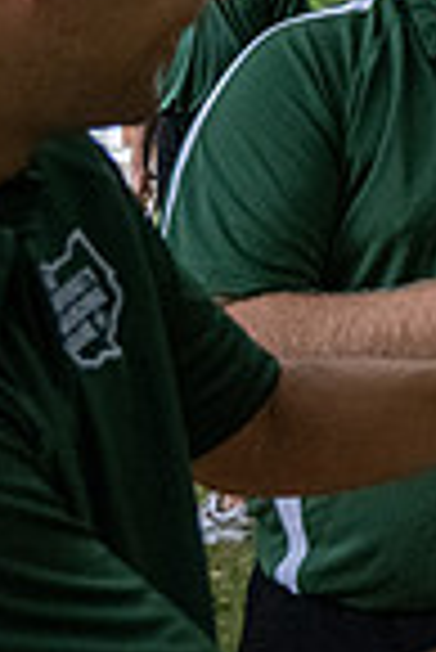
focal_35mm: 96
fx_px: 1740
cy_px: 169
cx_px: 1101
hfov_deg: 11.4
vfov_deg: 21.1
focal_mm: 24
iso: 4000
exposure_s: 1/500
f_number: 4
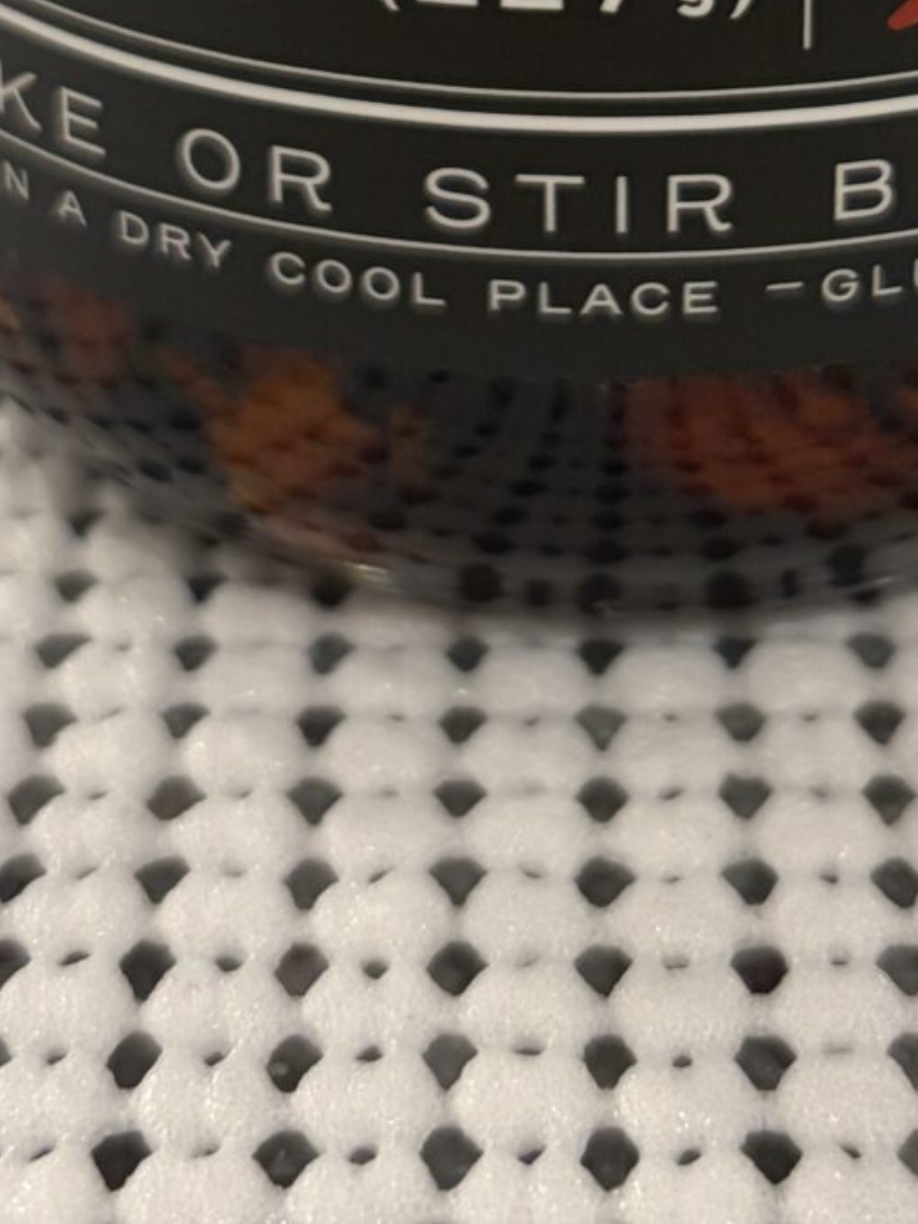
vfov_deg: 18.7
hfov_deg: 15.1
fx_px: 3466
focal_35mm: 98
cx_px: 599
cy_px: -333
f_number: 1.6
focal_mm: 5.96
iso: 160
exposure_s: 1/60
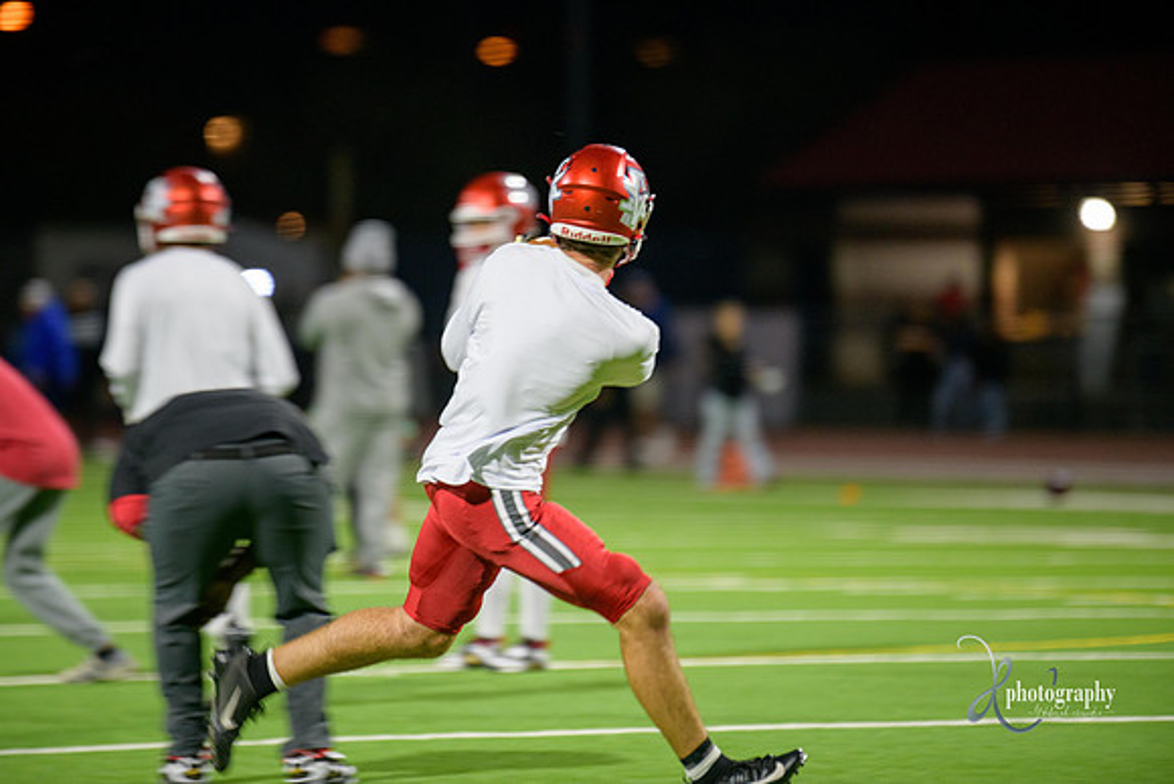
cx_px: 587
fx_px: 8807
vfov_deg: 5.1
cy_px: 392
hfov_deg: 7.6
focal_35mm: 270
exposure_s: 1/250
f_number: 2.8
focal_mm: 270
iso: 1250
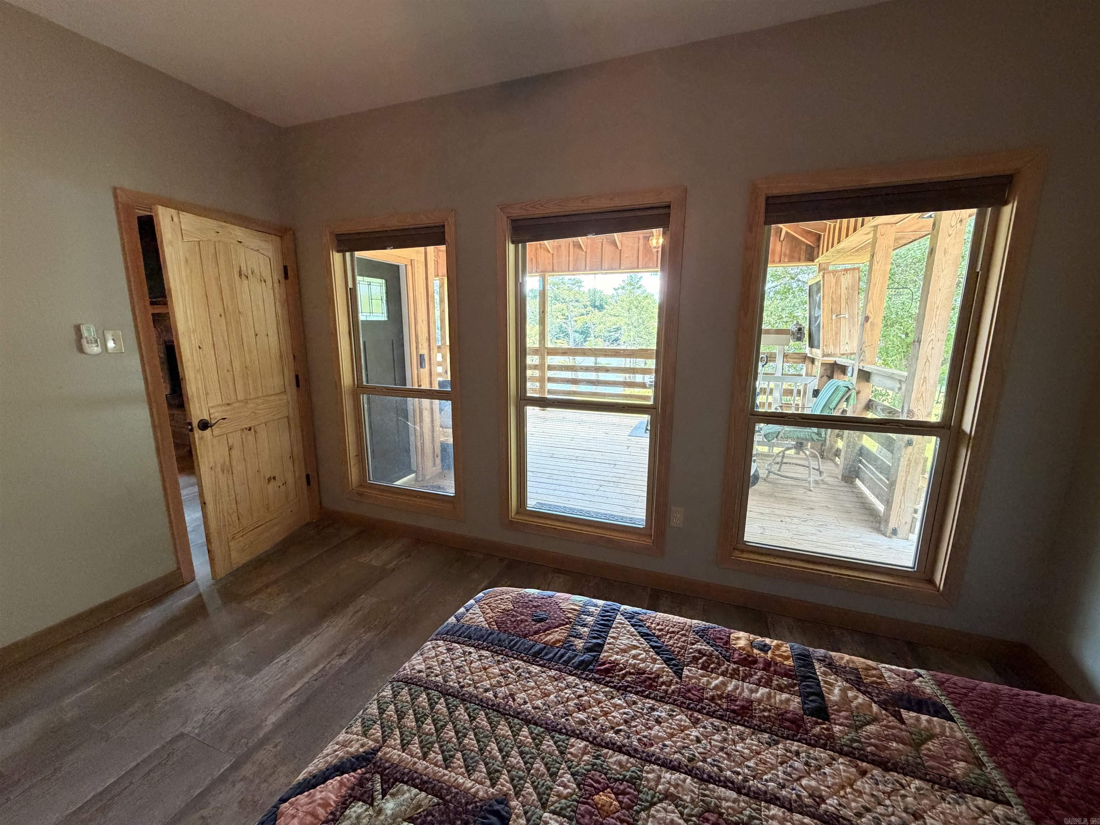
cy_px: 412
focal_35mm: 14
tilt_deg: -11.0
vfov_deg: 85.7
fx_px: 445
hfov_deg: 102.1
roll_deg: +0.5
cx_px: 550
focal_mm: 2.22
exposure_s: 1/60
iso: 400
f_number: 2.2
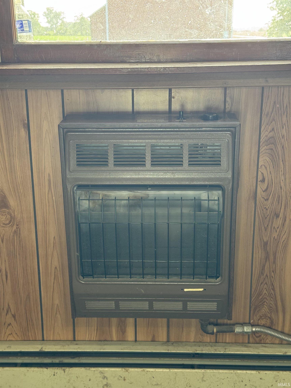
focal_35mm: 48
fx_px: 538
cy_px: 194
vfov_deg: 39.7
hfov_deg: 30.3
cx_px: 146
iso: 100
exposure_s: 1/60
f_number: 1.78
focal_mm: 6.76
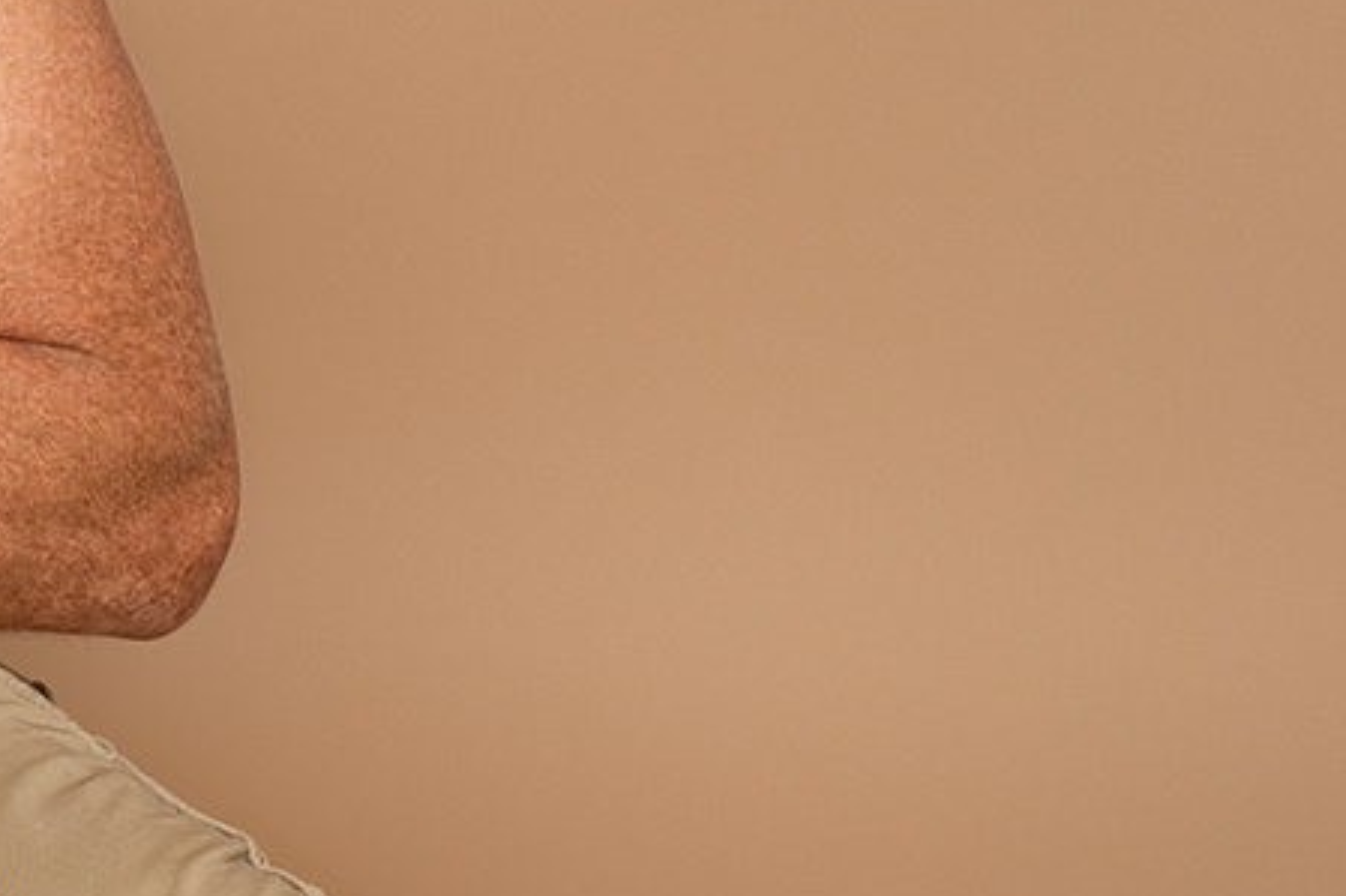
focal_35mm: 214
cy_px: 151
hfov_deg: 9.1
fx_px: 7998
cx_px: -1214
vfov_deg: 6.4
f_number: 7.1
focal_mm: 50
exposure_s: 1/200
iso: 160
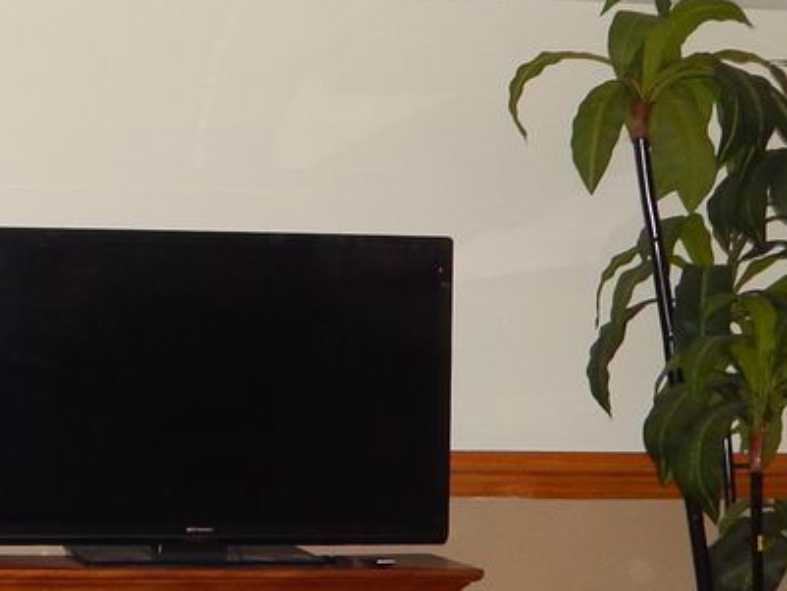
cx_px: -43
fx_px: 1956
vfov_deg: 17.2
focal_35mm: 86
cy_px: 266
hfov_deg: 21.7
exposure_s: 1/30
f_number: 3
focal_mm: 4
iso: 200
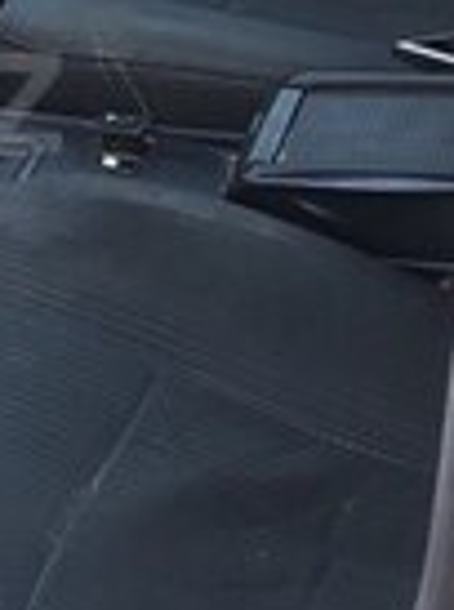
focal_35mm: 98
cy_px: 102
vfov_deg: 19.8
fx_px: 1722
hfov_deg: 13.9
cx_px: -280
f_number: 1.7
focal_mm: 3.71
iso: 50
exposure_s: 1/50
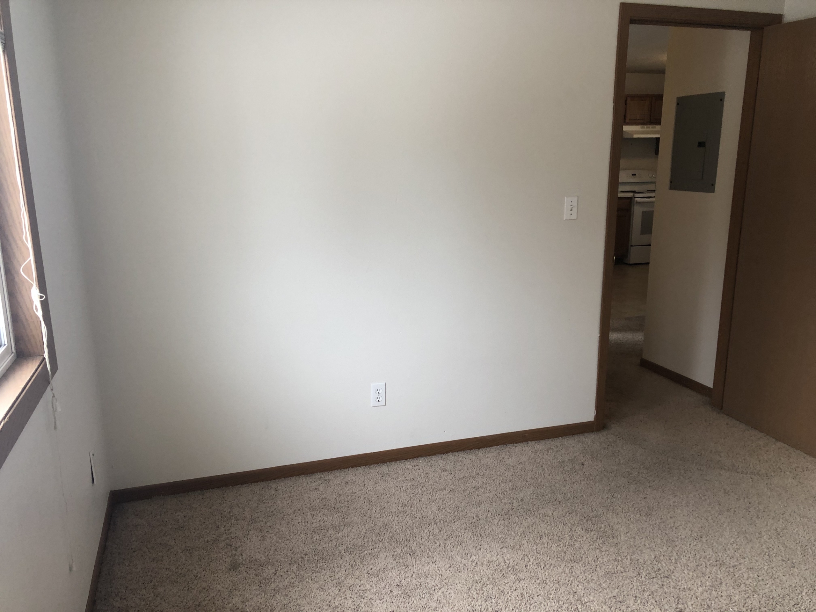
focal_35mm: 28
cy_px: 306
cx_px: 408
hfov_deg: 63.4
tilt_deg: -13.0
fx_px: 660
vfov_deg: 49.7
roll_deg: -0.6
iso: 25
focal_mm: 3.99
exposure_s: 1/40
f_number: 1.8
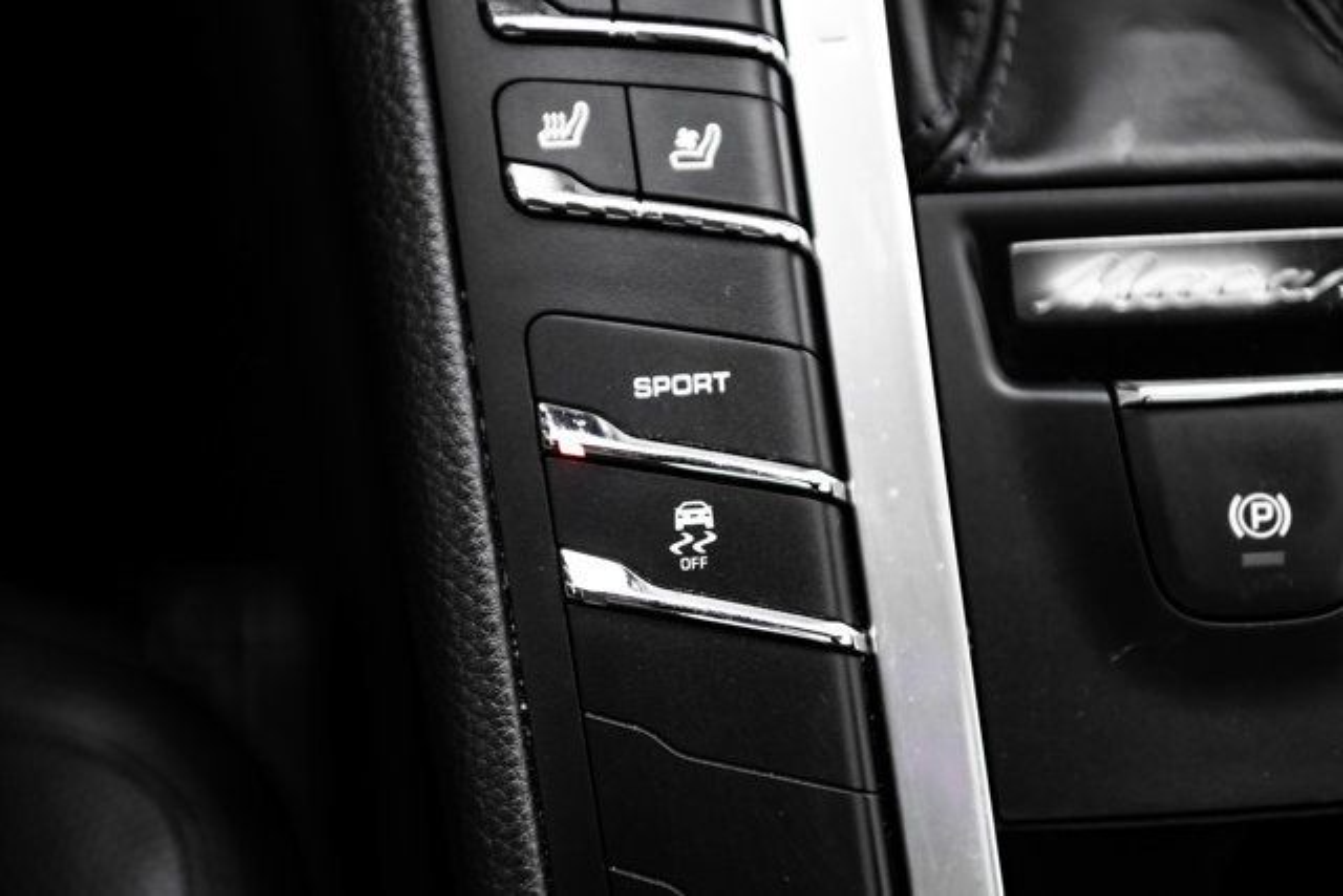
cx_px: 672
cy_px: 448
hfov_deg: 38.2
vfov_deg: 26.0
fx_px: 1940
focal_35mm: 52
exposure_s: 1/200
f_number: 2.8
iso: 1600
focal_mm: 52
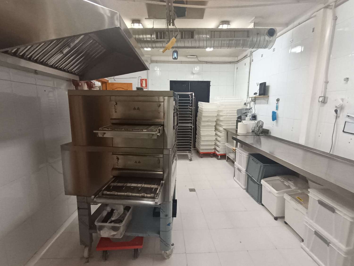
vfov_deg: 74.7
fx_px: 174
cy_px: 133
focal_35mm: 17
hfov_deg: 91.0
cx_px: 177
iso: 726
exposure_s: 1/50
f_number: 2.2
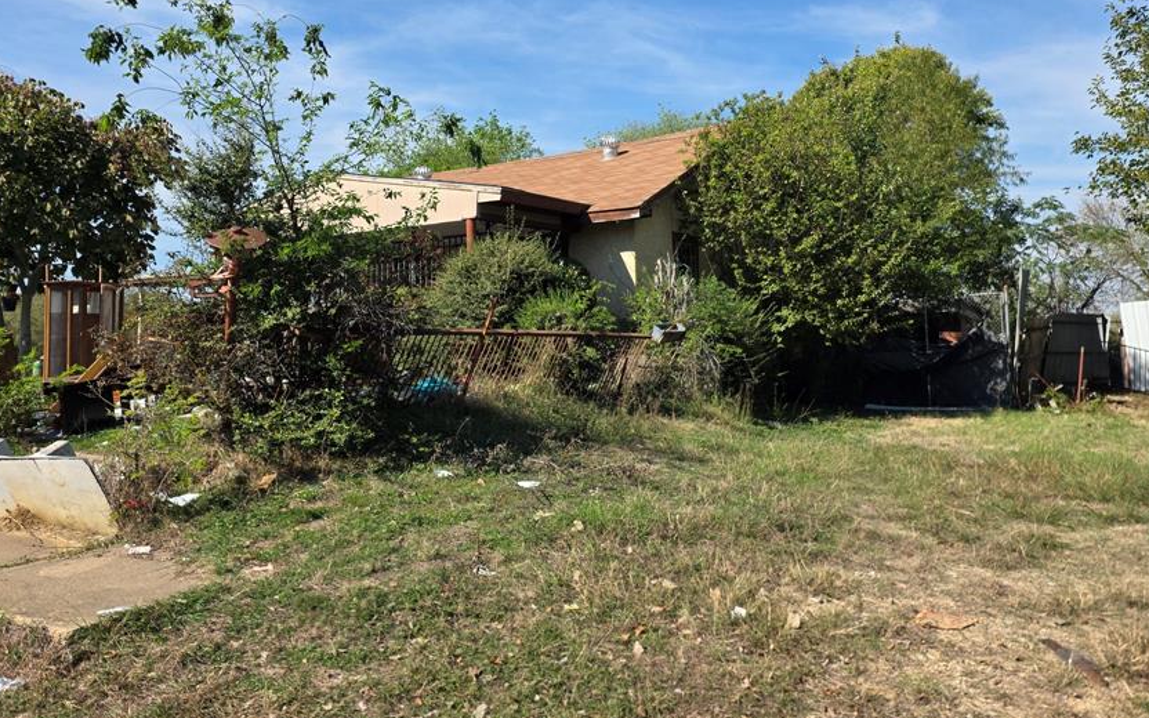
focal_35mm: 30
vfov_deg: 41.6
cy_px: 275
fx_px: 939
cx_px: 566
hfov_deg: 62.9
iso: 80
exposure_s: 1/5778
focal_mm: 6.25
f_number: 1.7
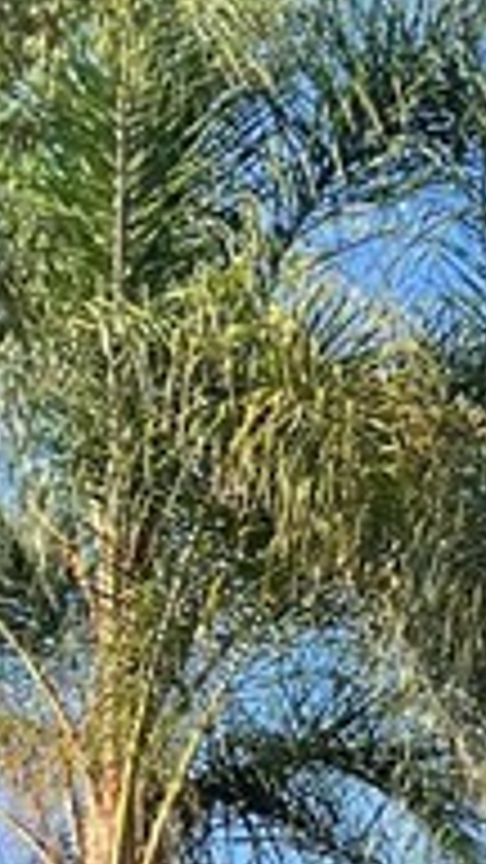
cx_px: 54
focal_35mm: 151
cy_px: 1395
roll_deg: -3.9
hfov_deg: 8.0
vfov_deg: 13.2
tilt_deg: +4.8
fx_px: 3459
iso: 50
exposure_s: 1/1575
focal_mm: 5.7
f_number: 1.5
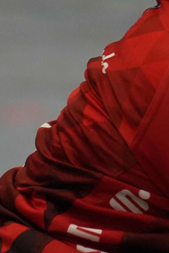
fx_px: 4309
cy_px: -33
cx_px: 369
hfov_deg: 2.2
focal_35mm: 612
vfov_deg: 3.4
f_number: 2.8
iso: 6400
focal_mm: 136
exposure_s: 1/1250
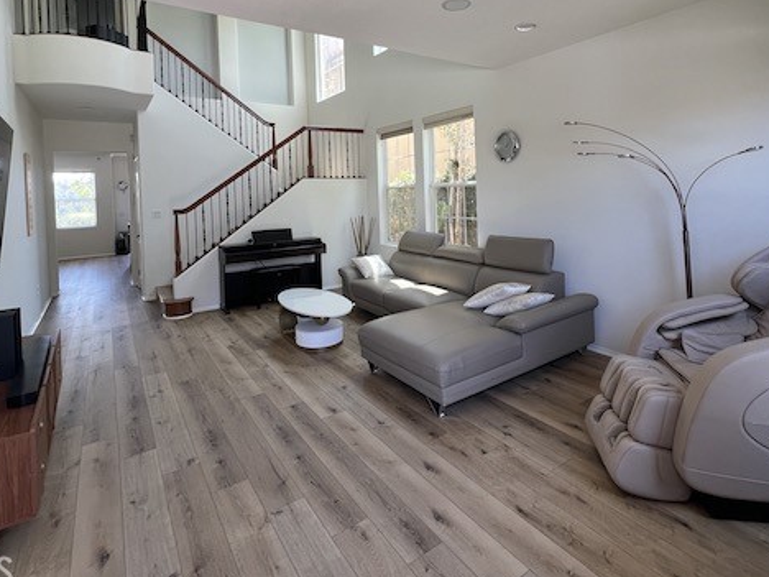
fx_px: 400
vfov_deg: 69.7
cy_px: 196
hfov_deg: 87.7
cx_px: 404
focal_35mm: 18
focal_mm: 1.57
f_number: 1.8
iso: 80
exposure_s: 1/99
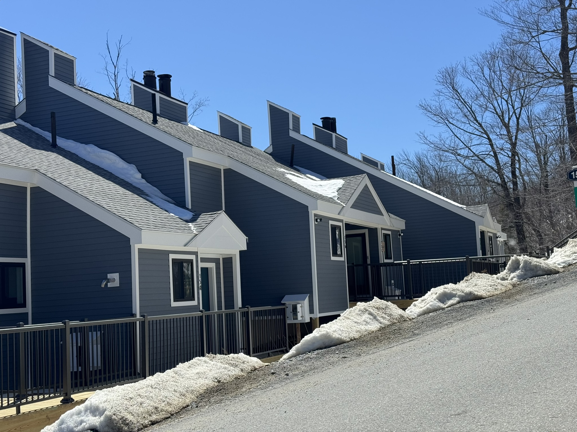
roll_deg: +2.4
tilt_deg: +5.8
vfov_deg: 30.3
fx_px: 800
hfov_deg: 39.7
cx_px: 288
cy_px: 216
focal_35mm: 48
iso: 64
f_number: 1.78
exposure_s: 1/5376
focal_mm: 6.76
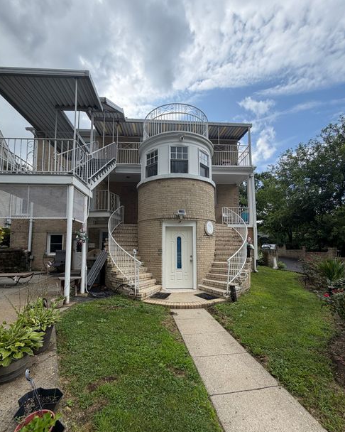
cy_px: 236
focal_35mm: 15
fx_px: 192
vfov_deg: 96.5
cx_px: 169
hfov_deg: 84.0
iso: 32
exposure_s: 1/770
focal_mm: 2.22
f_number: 2.2
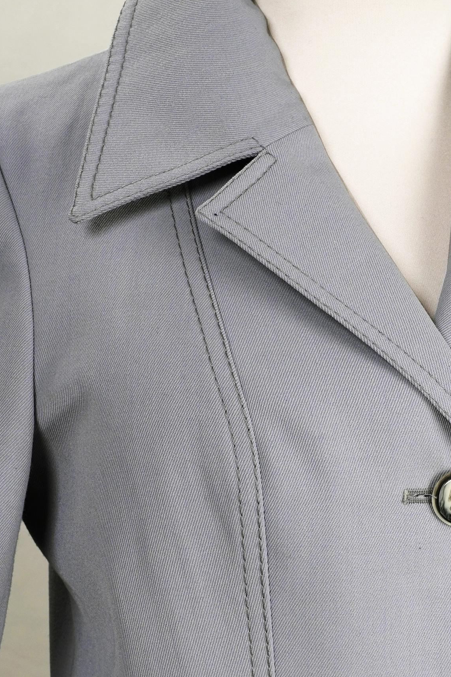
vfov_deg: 25.0
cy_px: 443
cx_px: 360
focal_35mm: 81
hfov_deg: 16.7
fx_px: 1522
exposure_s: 1/20
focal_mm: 32
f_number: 8
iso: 320
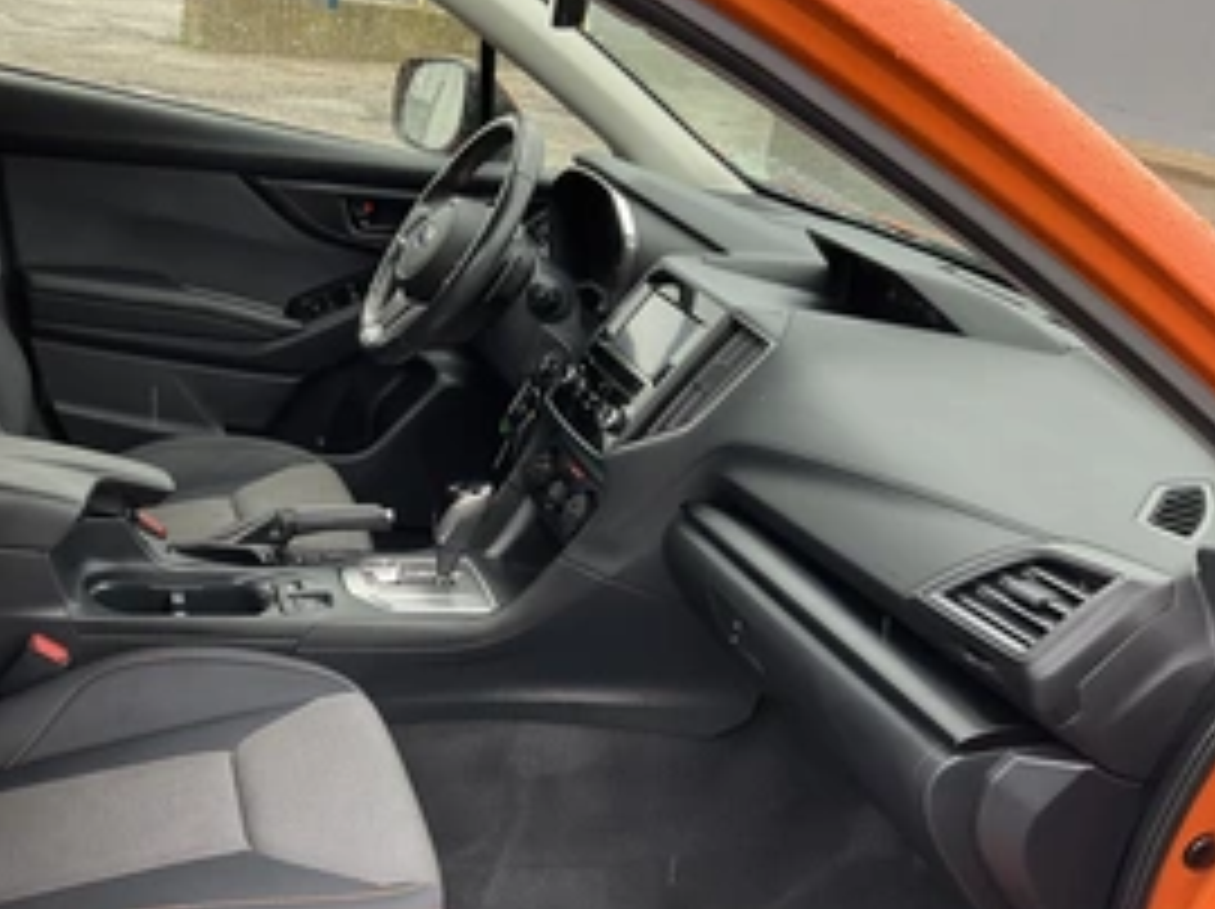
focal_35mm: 43
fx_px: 1508
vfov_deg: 33.4
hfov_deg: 42.9
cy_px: 572
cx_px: 356
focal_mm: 3
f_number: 1.8
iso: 50
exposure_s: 1/122
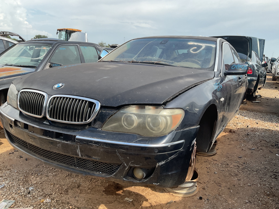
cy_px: 104
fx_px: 234
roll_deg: -4.3
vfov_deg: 48.2
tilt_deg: -13.4
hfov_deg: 61.7
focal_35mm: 29
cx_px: 140
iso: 16
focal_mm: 3
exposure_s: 1/855
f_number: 1.8
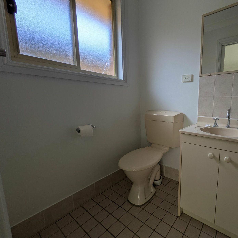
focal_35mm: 17
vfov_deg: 84.0
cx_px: 159
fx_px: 132
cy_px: 117
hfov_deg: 81.1
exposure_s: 1/208
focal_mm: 1.83
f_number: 2.2
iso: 52
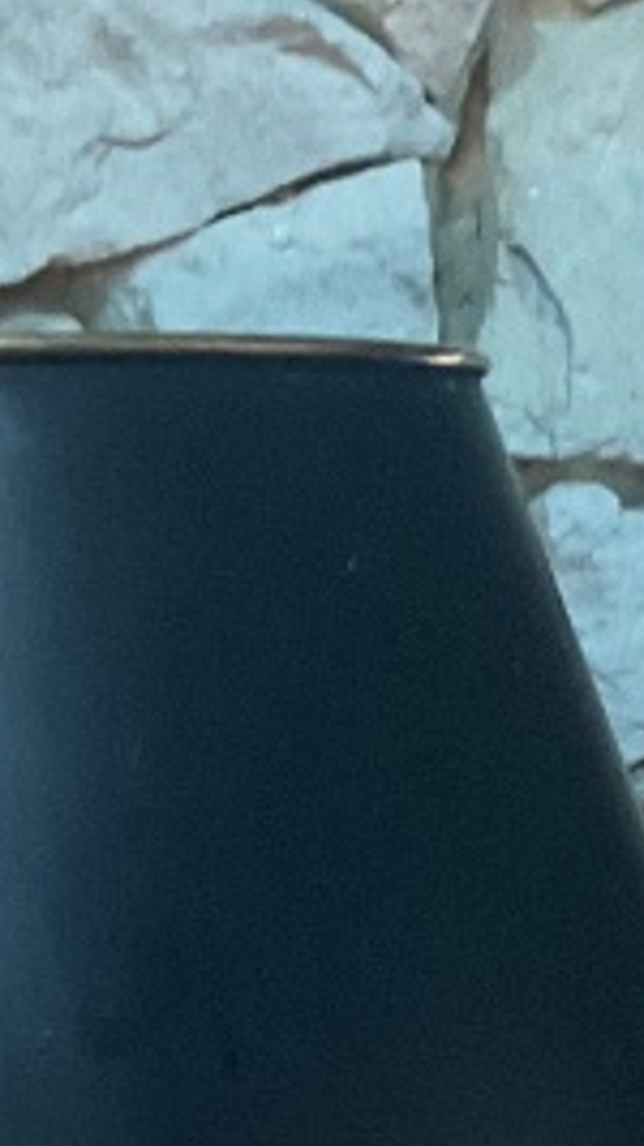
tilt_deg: -10.1
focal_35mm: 142
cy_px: 1592
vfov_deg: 14.4
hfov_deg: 8.4
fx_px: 4315
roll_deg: +1.3
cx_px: -249
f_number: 1.8
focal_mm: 3
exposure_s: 1/60
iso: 80
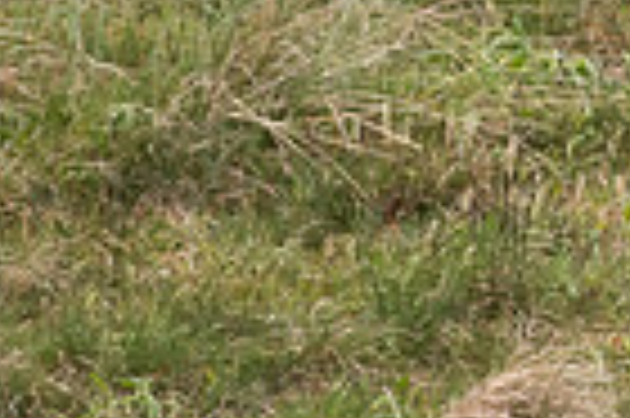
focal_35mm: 2738
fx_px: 47859
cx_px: 918
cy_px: -375
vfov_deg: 0.5
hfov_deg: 0.8
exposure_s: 1/1250
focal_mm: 440
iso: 1250
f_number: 5.6
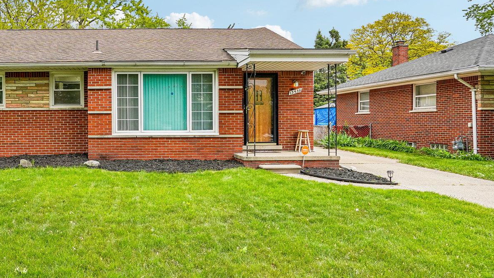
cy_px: 130
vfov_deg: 40.2
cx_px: 136
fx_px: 380
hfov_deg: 63.0
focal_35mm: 29
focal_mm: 16
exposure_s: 1/125
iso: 400
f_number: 8
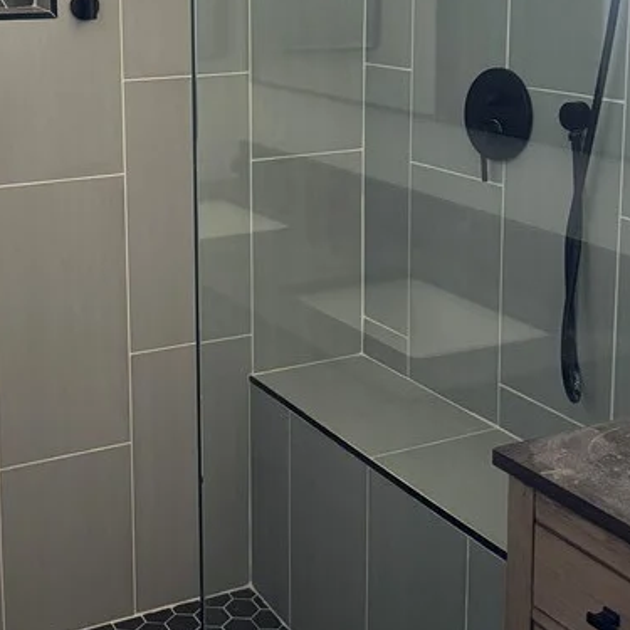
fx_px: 1194
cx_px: 185
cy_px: 138
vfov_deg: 29.0
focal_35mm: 58
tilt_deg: -10.3
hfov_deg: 29.2
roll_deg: +1.0
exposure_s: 1/60
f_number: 1.78
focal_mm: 6.76
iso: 500
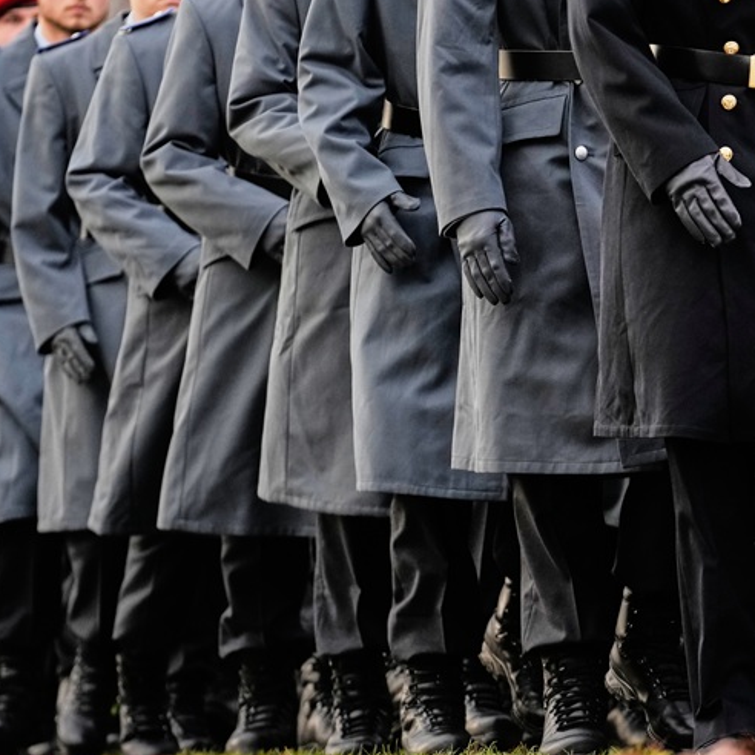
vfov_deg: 4.1
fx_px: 10635
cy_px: 205
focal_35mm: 431
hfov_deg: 4.1
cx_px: 631
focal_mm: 195
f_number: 4
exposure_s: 1/1250
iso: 800
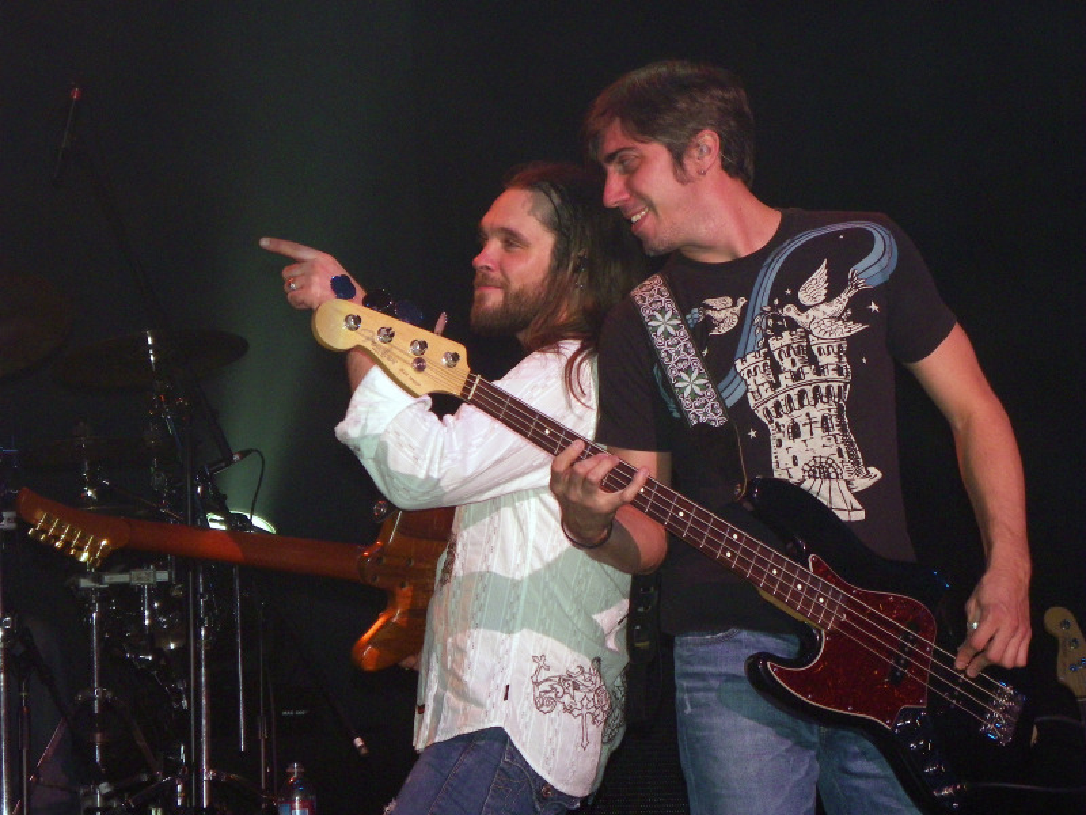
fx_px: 3482
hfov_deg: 17.7
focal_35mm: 111
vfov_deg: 13.3
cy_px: 408
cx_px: 543
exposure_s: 1/125
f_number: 4
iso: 200
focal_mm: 19.6
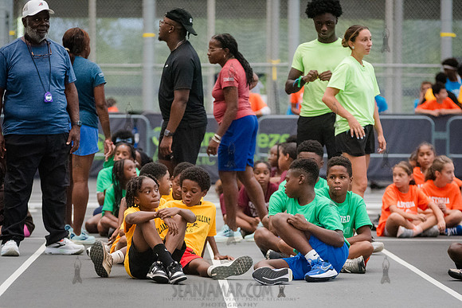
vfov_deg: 6.9
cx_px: 230
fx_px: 2554
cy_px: 211
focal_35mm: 199
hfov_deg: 10.3
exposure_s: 1/1250
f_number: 4
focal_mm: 145
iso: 6400
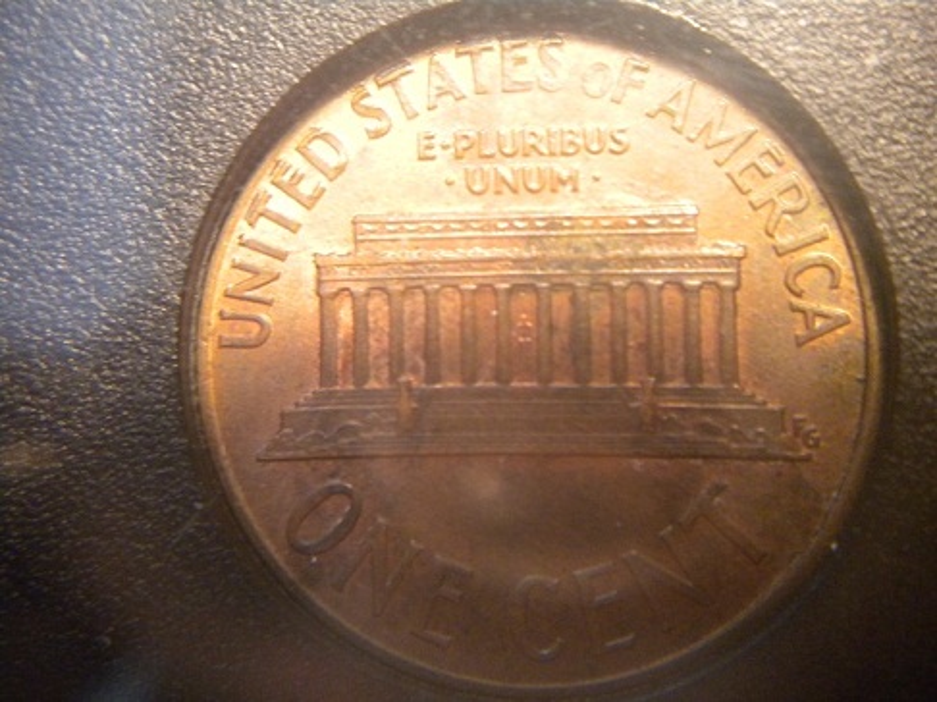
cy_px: 351
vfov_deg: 40.7
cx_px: 468
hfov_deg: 52.6
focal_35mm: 35
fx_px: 947
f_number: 3.1
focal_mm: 6.3
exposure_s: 1/11.3
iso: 400
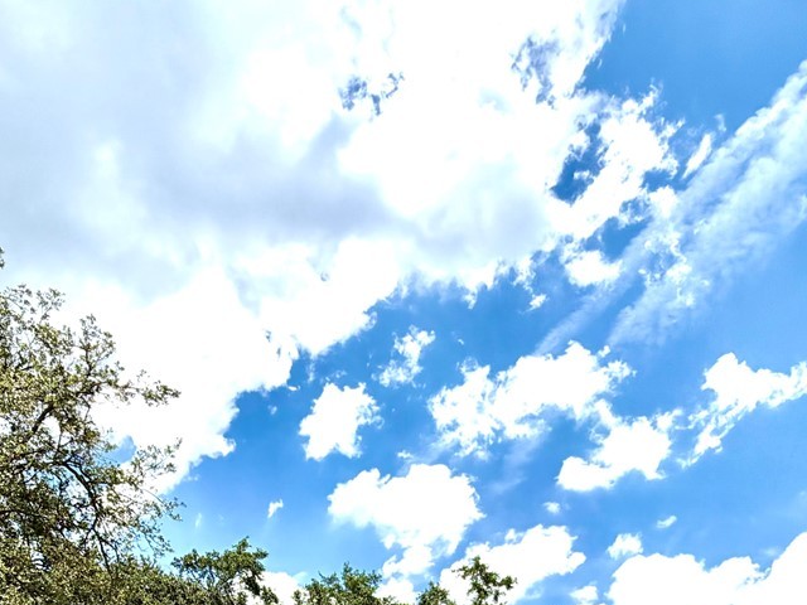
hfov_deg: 52.6
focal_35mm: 35
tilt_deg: +11.3
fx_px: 816
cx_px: 383
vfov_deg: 33.6
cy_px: 715
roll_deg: +0.1
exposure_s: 1/1464
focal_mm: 2.22
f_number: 2.2
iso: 20
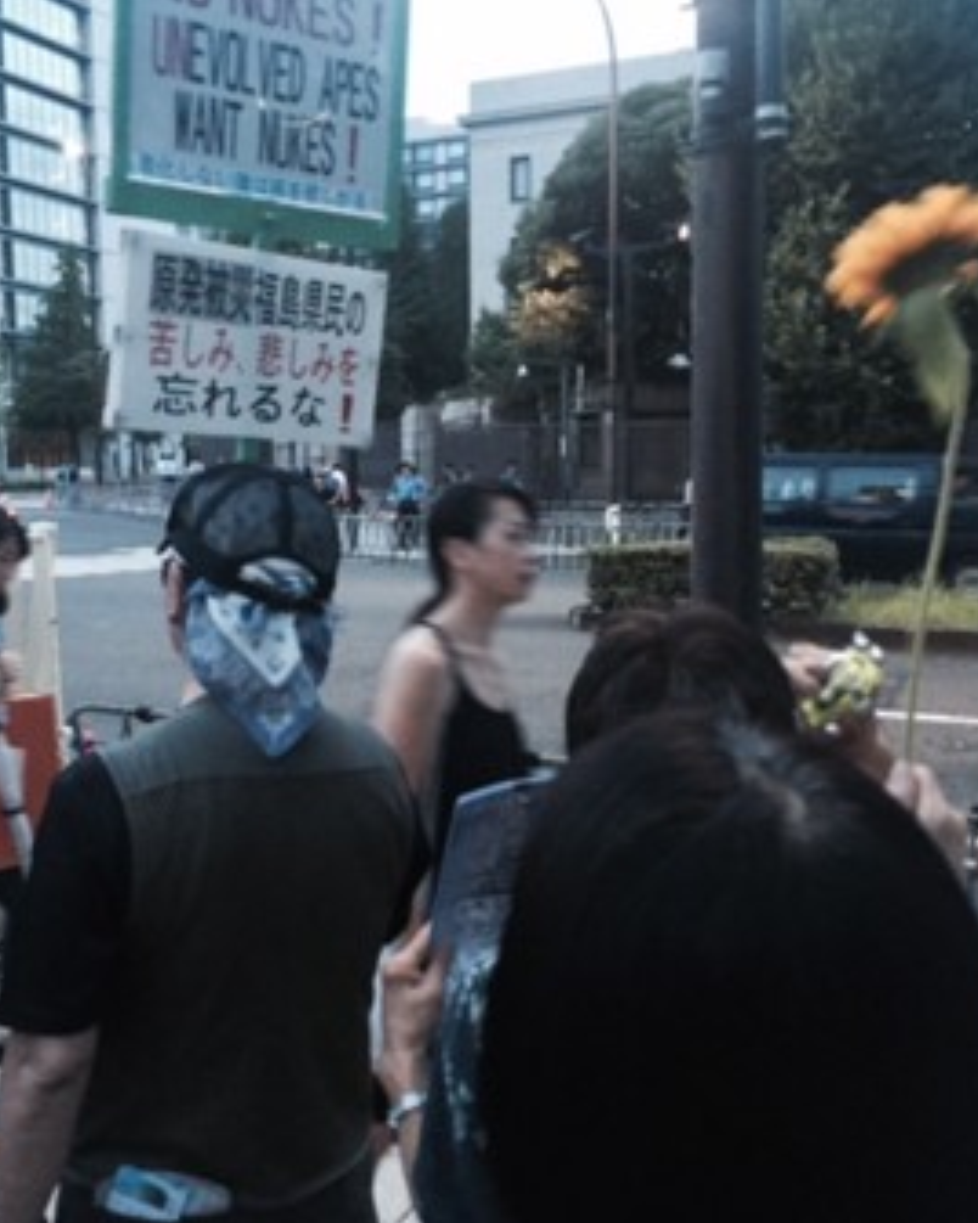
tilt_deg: -4.6
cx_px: 387
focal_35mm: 38
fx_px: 1375
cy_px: 613
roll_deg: -0.9
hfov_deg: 39.0
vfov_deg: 47.9
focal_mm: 4.15
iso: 250
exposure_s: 1/24
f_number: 2.2
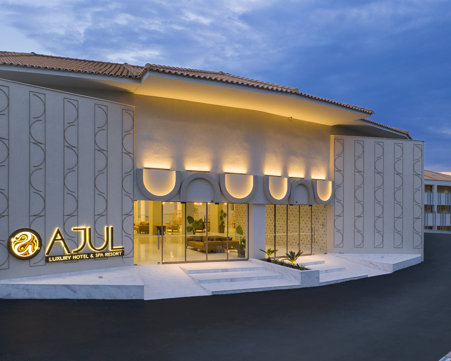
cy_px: 182
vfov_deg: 45.8
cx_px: 259
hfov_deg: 55.4
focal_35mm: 32
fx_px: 427
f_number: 3.2
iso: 100
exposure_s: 1/30
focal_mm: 10.26
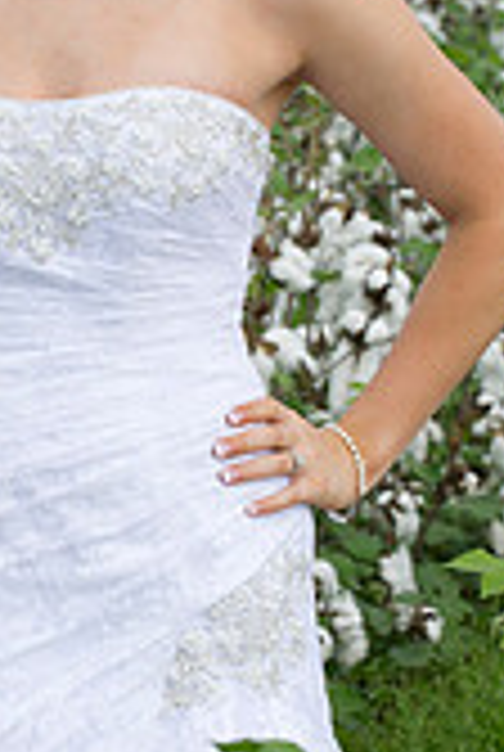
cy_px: 405
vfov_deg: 7.3
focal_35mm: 282
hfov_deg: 4.9
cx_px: 20
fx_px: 5897
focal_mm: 105
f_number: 8
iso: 250
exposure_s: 1/250
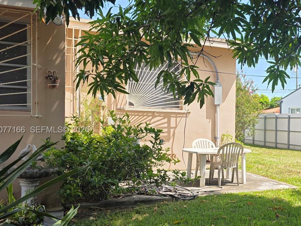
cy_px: 130
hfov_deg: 42.0
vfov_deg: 34.3
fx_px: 365
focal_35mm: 42
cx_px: 257
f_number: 1.7
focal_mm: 6.3
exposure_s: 1/2579
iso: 80
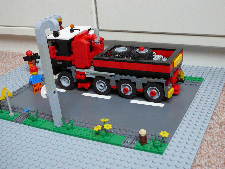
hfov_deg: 40.4
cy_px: 84
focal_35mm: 47
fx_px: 305
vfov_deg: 30.9
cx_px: 112
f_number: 3.3
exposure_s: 1/13
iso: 200
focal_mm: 7
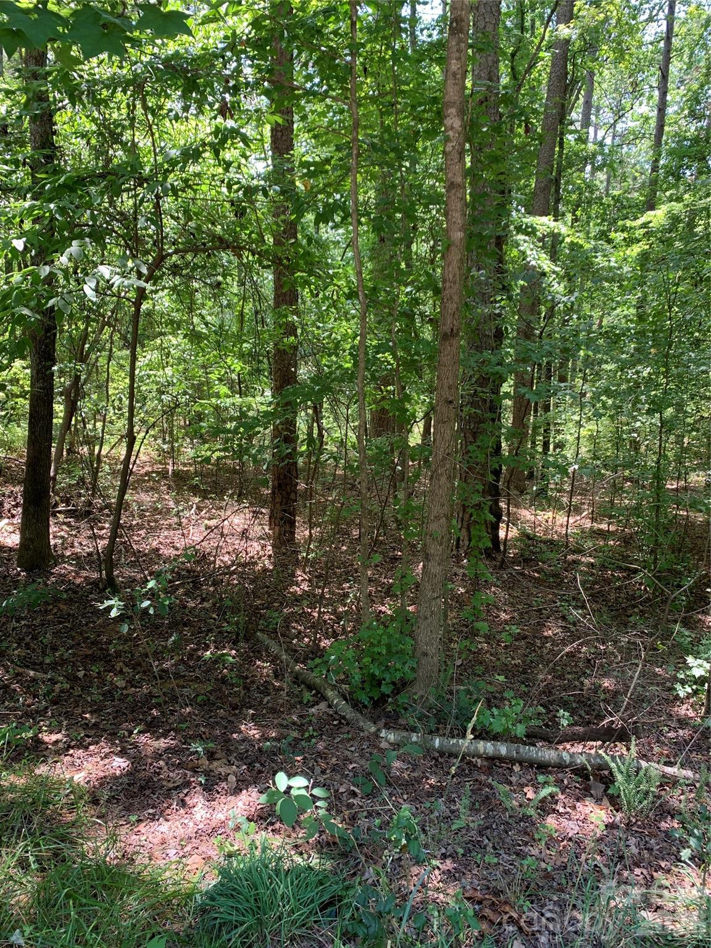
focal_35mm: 26
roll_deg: -2.0
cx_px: 356
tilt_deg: -9.6
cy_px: 474
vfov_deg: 67.3
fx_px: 712
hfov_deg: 53.1
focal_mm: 4.25
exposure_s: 1/121
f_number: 1.8
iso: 50
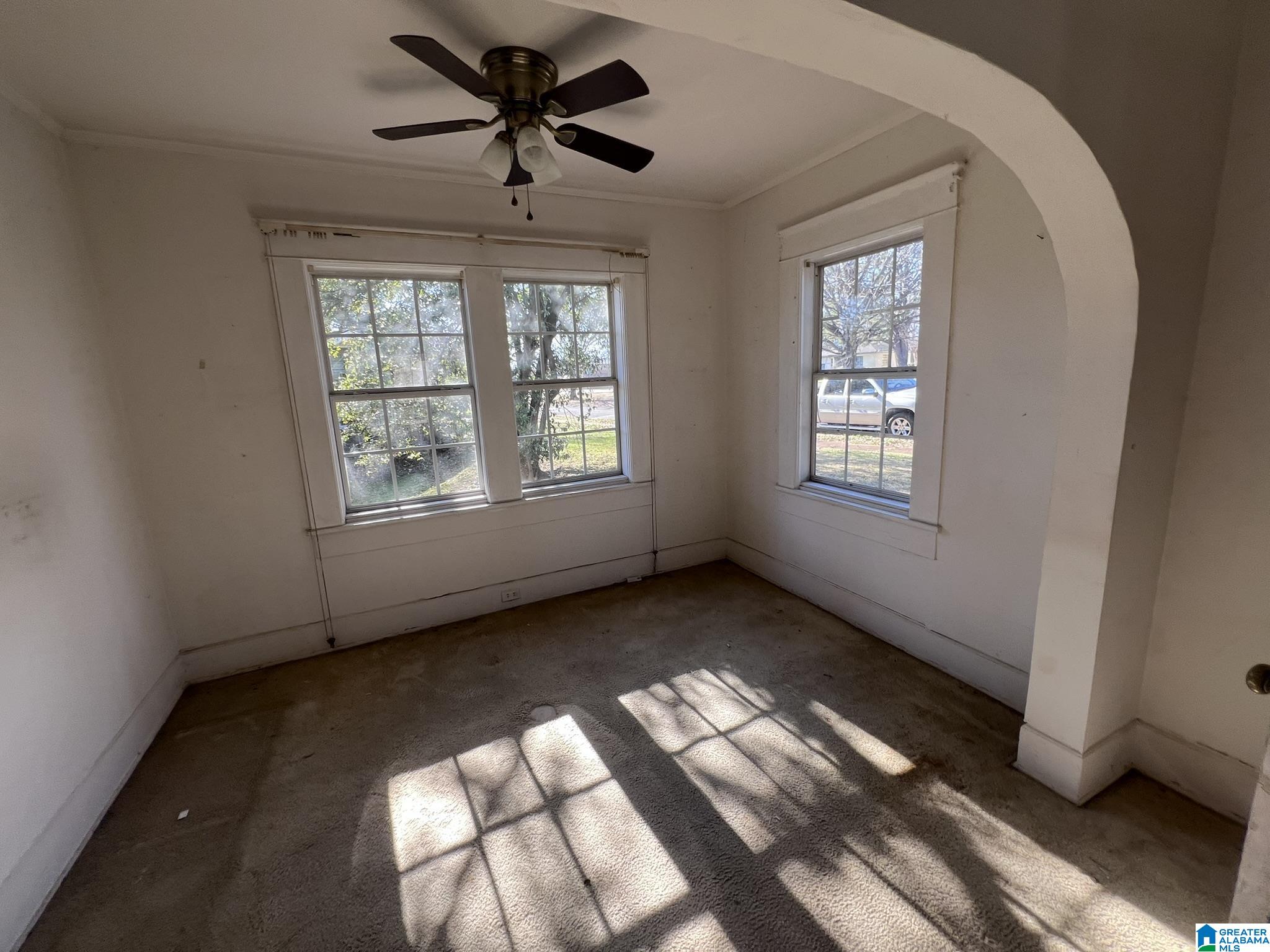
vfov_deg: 89.9
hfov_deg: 106.2
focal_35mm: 13
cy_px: 476
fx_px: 477
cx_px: 635
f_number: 1.8
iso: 40
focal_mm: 1.57
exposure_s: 1/99
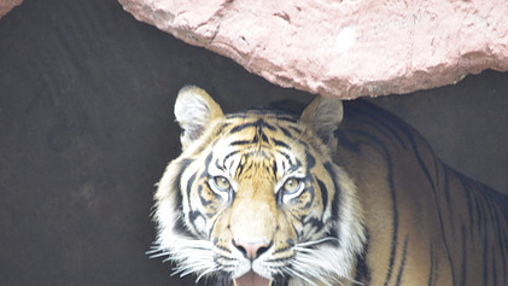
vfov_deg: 2.3
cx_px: 264
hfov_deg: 4.0
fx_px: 7275
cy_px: 223
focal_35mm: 540
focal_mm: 250
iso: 1600
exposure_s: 1/125
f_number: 6.3
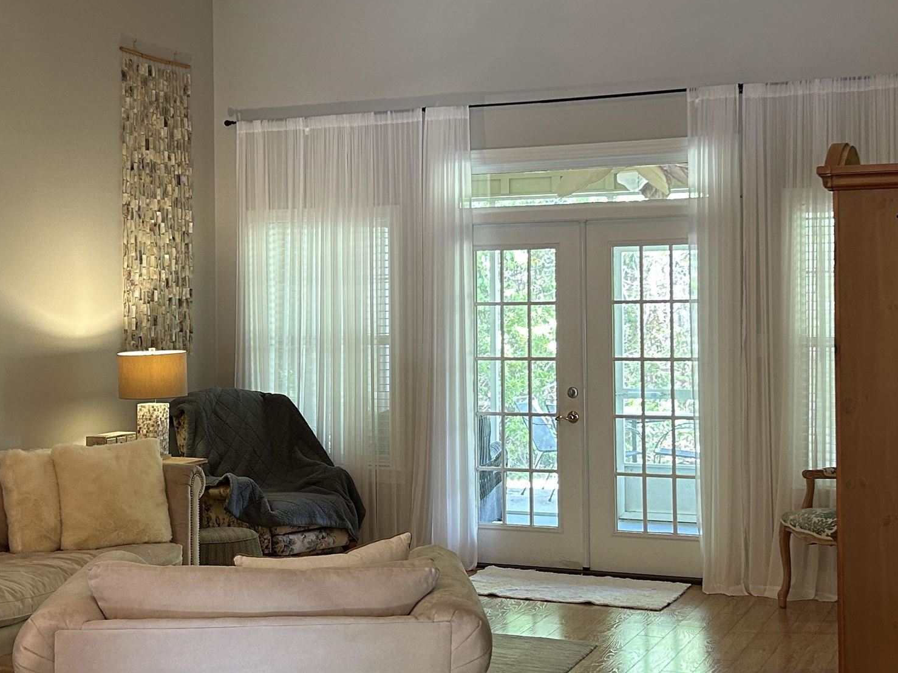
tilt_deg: +1.0
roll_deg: +0.5
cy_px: 295
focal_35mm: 54
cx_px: 413
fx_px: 1401
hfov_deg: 35.5
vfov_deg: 27.0
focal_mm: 5.7
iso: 160
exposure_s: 1/60
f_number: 1.5
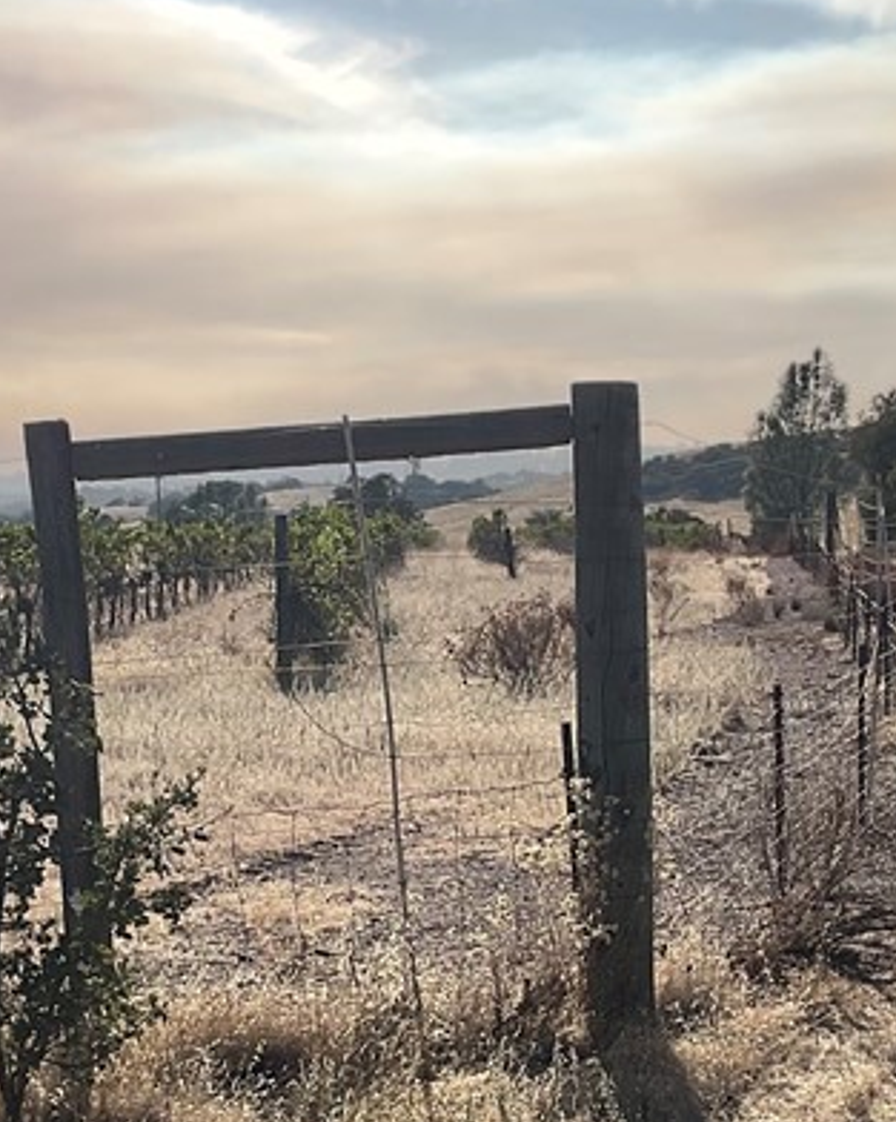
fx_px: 2456
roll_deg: +2.2
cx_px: 355
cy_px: 884
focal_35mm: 74
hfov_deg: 20.6
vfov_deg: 25.3
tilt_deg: -10.1
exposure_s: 1/4065
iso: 16
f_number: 1.8
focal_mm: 3
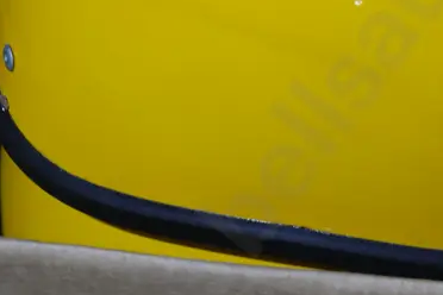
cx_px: 429
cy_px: -19
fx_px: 2043
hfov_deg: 12.3
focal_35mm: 166
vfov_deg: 8.2
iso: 640
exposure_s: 1/60
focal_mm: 29
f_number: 5.4
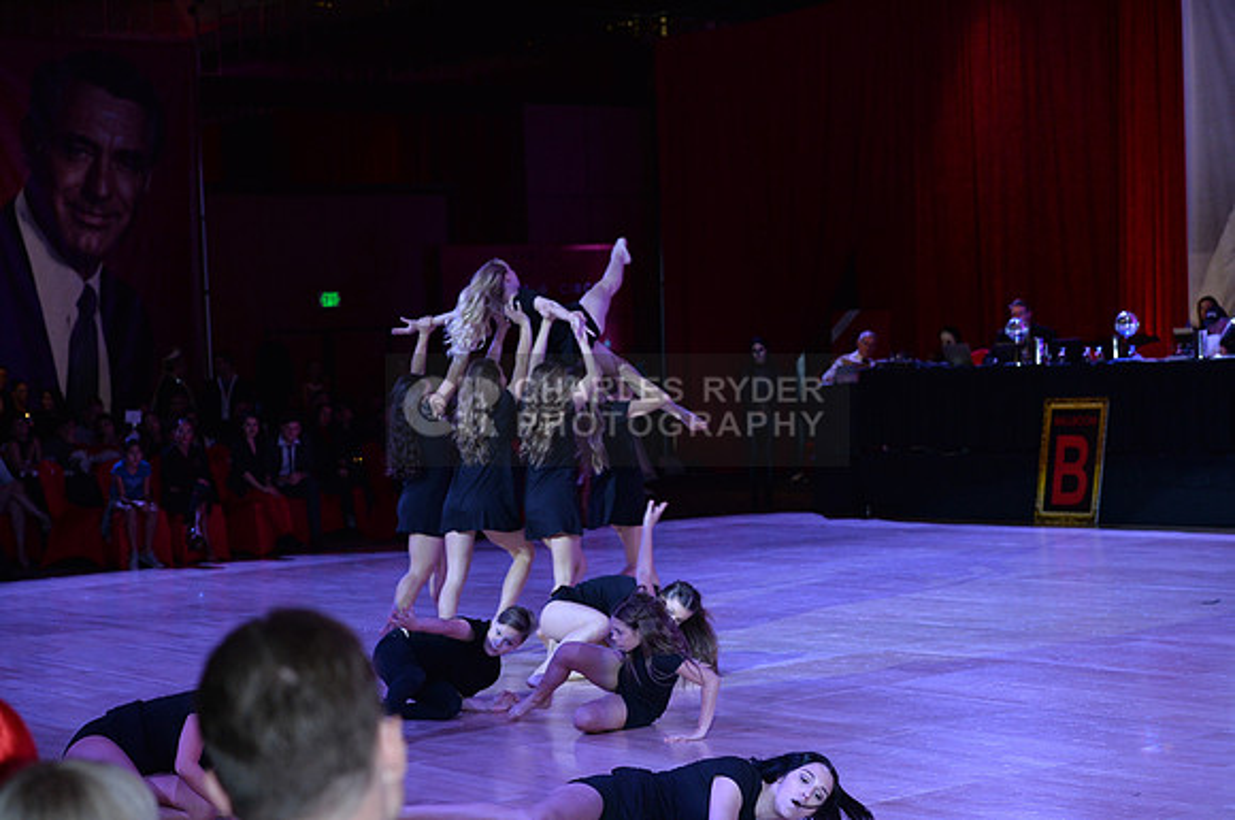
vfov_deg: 19.4
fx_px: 2398
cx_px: 618
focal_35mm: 70
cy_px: 410
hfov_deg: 28.9
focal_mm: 70
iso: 2000
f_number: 4.5
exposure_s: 1/250
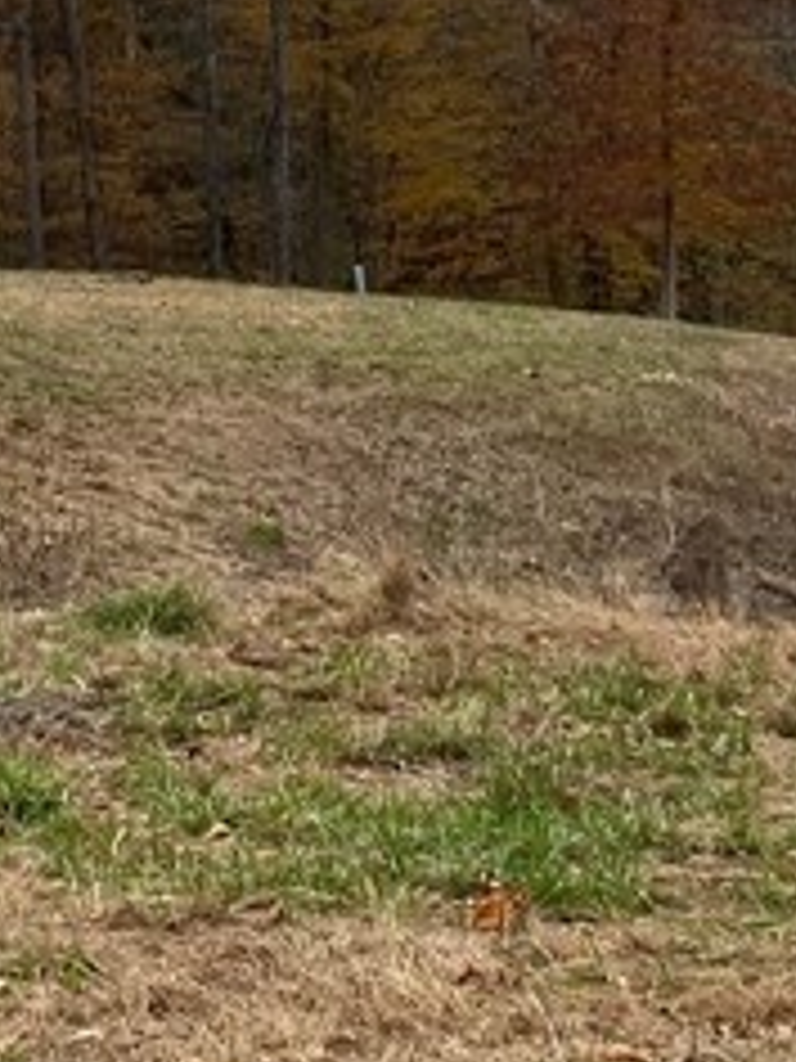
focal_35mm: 113
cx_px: 603
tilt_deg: -4.5
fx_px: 3465
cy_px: 198
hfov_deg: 13.1
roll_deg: +1.4
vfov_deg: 17.3
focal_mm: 4.25
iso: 32
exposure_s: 1/276
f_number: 1.8
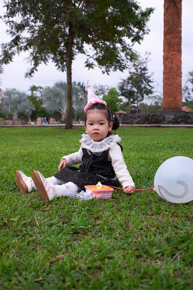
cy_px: 145
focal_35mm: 53
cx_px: 96
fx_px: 426
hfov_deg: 25.5
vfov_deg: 37.5
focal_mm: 35
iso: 400
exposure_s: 1/320
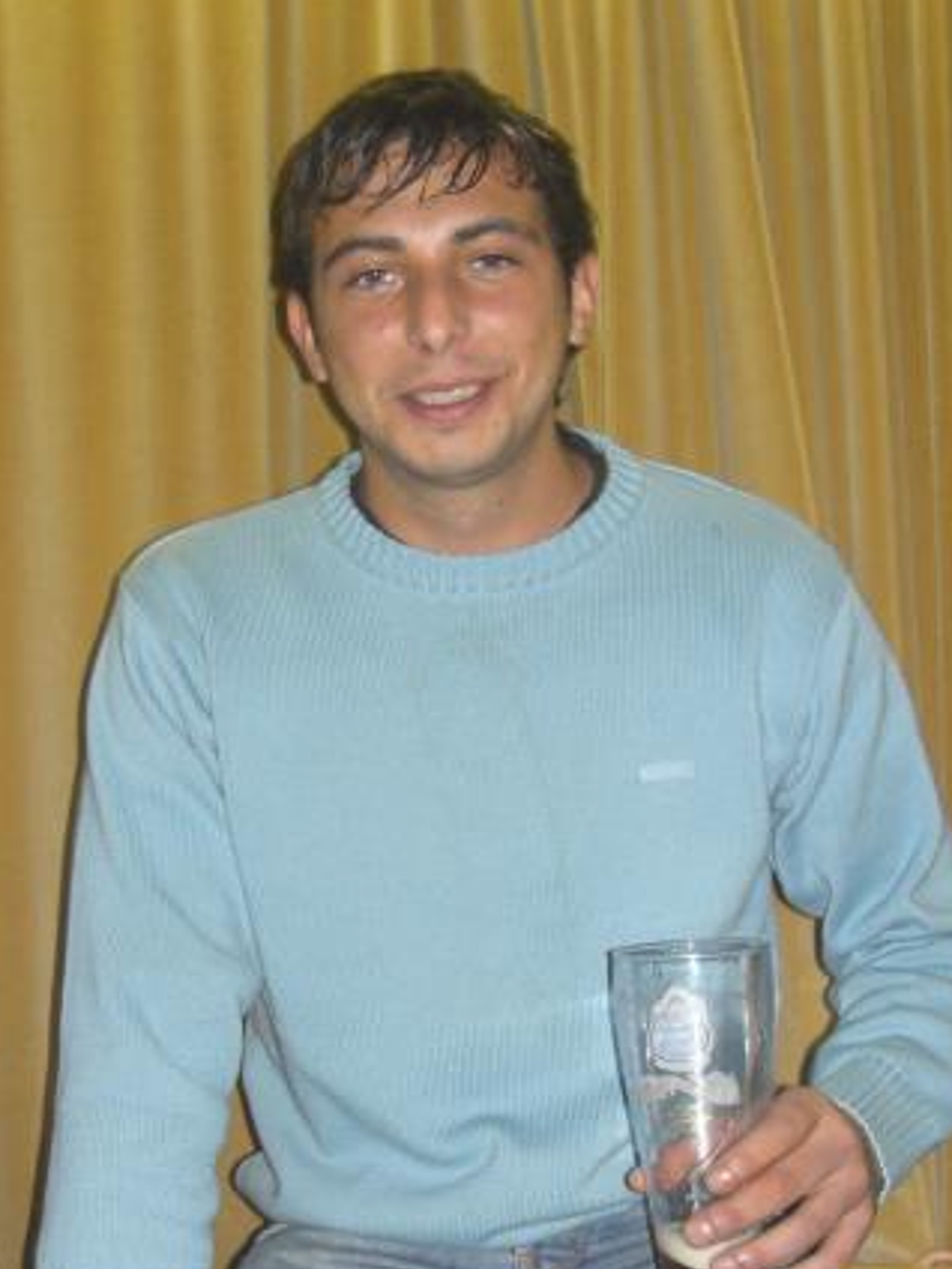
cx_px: 515
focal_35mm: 43
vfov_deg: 43.8
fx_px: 1577
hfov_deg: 33.6
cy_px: 688
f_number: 3.1
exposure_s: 1/60
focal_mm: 6.3
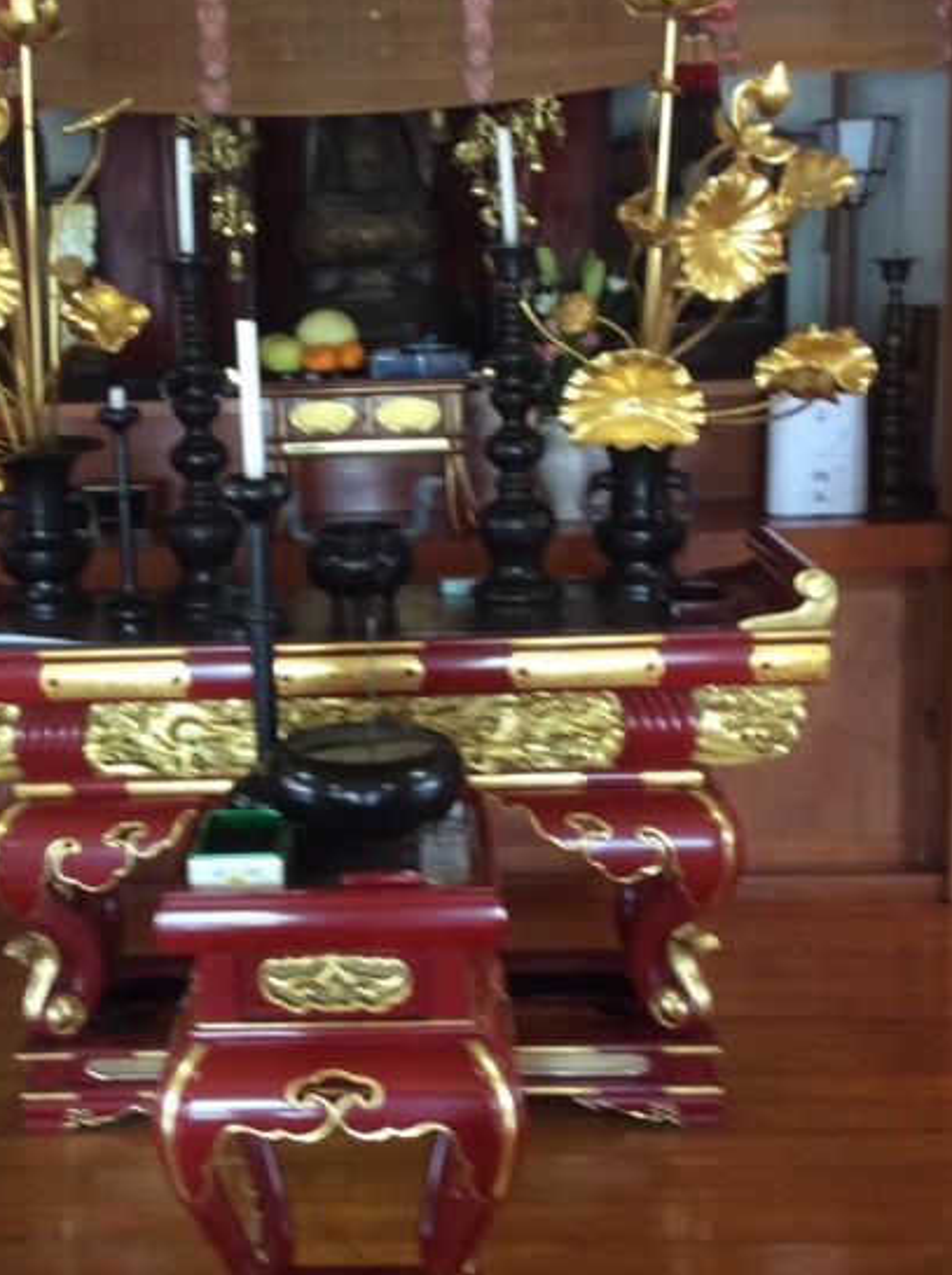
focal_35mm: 47
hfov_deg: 30.7
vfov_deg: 40.5
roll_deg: +4.2
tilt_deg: -13.1
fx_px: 1728
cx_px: 351
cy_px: 622
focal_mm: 3.3
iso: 160
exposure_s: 1/24
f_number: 2.4
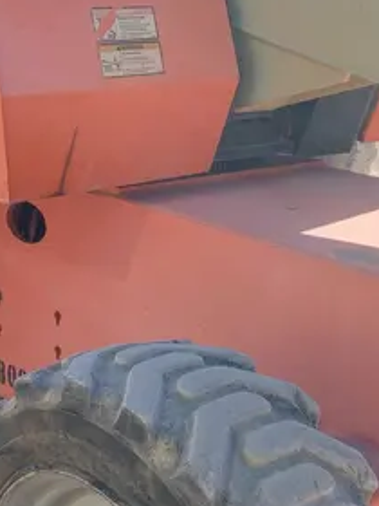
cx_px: 60
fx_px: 993
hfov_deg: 21.3
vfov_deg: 28.4
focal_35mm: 68
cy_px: 326
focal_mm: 4.25
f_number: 1.8
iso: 25
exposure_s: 1/954
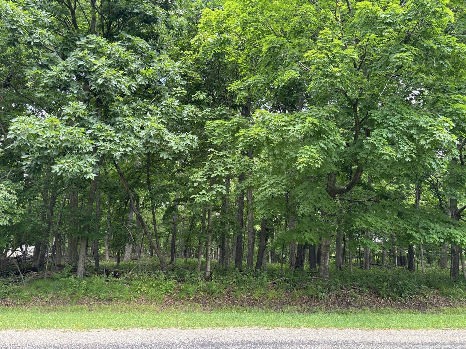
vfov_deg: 53.1
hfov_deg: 67.3
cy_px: 174
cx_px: 233
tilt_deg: +9.9
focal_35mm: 26
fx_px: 350
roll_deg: -1.4
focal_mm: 5.96
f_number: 1.6
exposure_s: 1/121
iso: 50
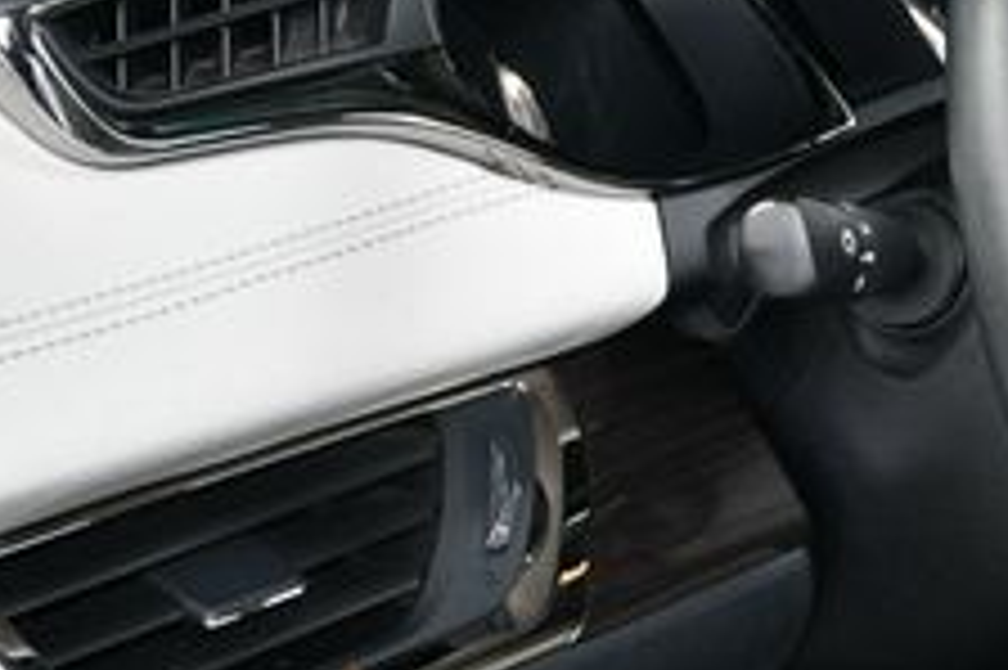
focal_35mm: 137
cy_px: 279
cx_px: 1134
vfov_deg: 10.0
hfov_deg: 14.6
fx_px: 3833
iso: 100
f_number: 4
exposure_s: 1/160
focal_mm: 32
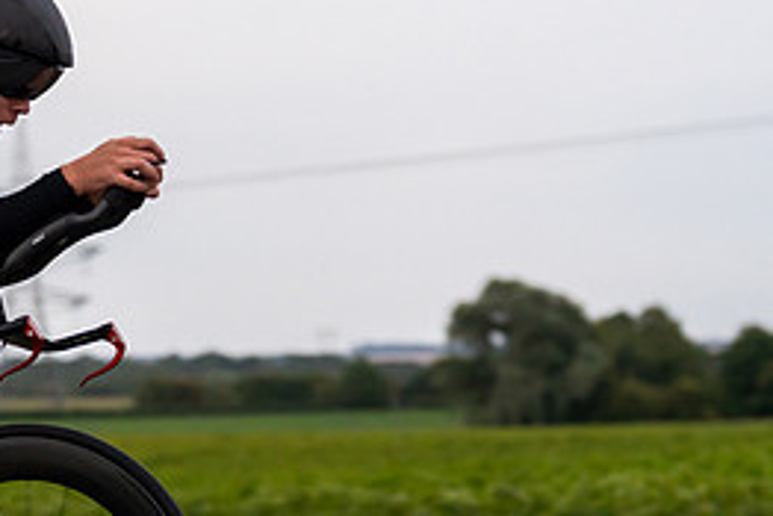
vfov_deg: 6.7
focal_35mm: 206
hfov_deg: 9.9
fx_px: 4426
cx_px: -12
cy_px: 221
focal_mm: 83
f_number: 3.2
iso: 1600
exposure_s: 1/800
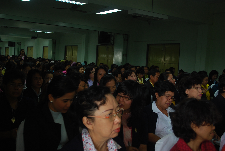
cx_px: 112
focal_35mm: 42
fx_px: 263
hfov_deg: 46.3
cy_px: 76
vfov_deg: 32.0
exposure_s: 1/25
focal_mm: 28
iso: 200
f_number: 4.5
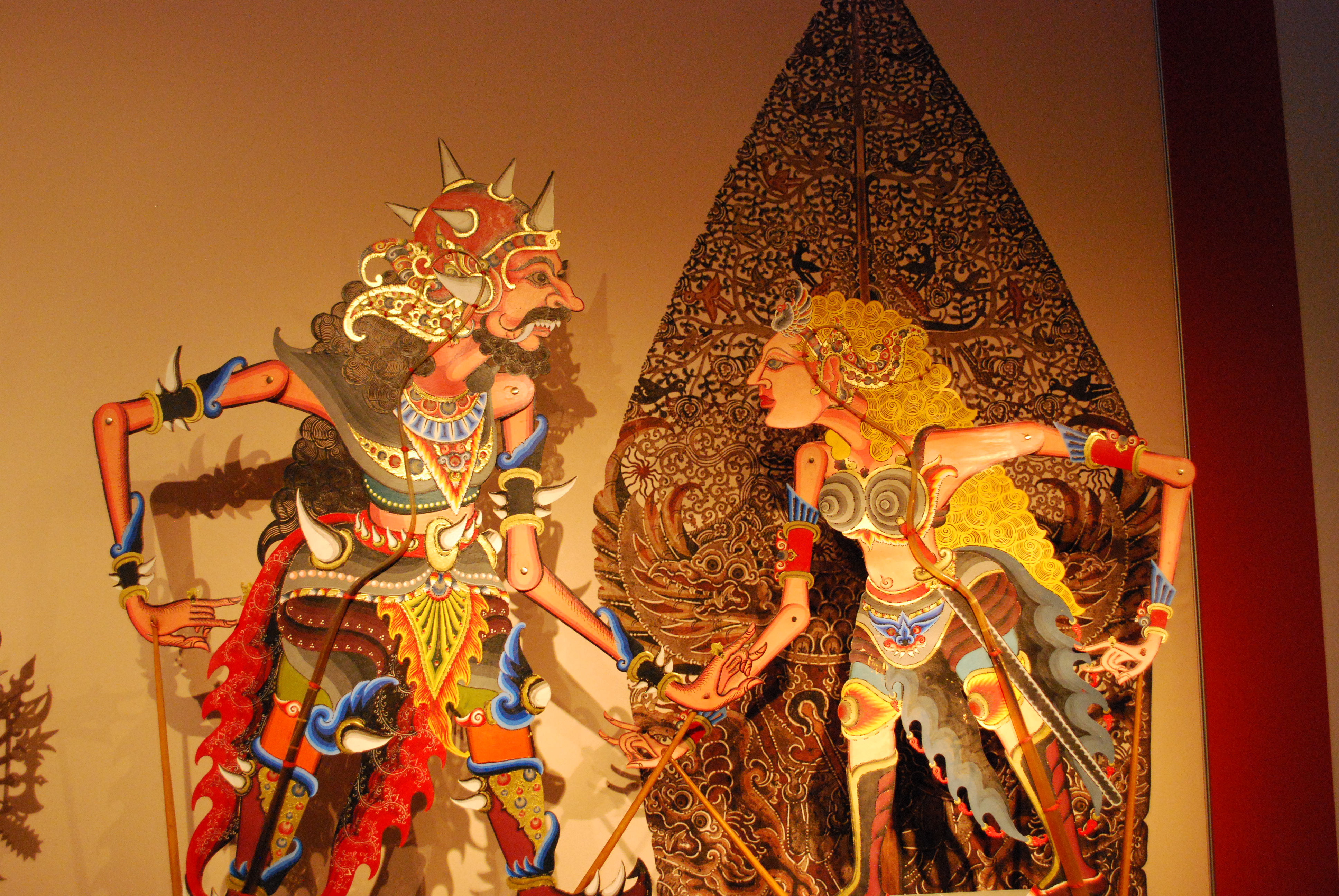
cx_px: 670
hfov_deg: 53.1
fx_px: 1341
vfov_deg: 37.0
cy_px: 448
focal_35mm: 36
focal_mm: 24
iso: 1600
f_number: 4.2
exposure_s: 1/25
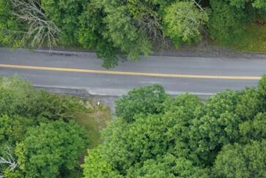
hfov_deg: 9.4
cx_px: 683
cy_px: 499
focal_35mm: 191
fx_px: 1411
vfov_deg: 6.6
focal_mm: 14.45
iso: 100
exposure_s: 1/320
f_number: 2.8
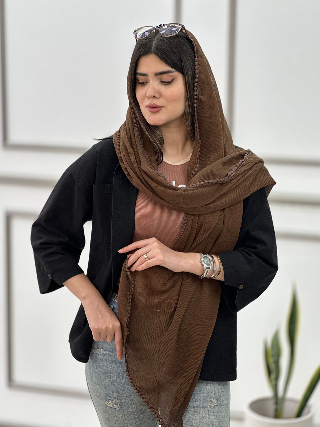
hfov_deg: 19.1
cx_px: 160
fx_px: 949
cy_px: 214
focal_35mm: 77
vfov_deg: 25.3
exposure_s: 1/121
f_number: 2.8
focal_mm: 9
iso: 80
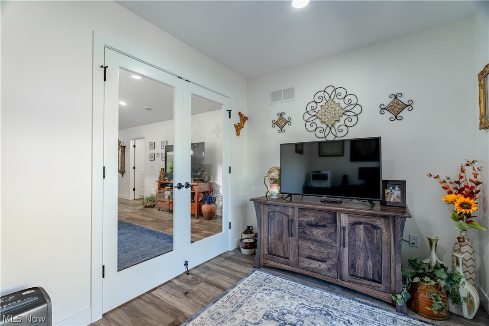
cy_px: 163
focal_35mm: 16
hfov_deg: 96.7
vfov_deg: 73.7
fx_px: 217
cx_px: 244
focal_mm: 16
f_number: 5.6
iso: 500
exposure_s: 1/160
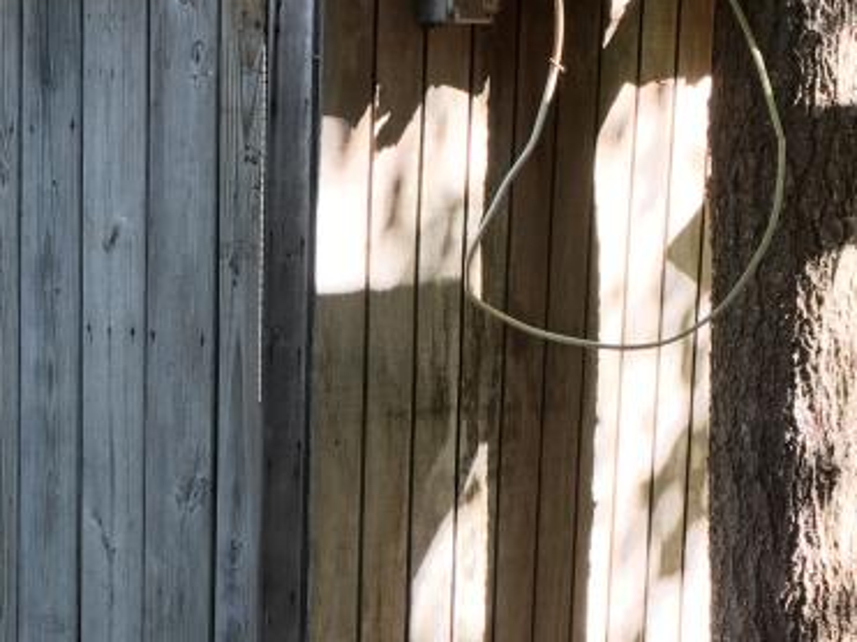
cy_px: 494
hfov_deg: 24.2
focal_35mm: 80
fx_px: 1980
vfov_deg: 18.3
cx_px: 231
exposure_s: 1/120
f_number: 2.2
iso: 40
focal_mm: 4.15
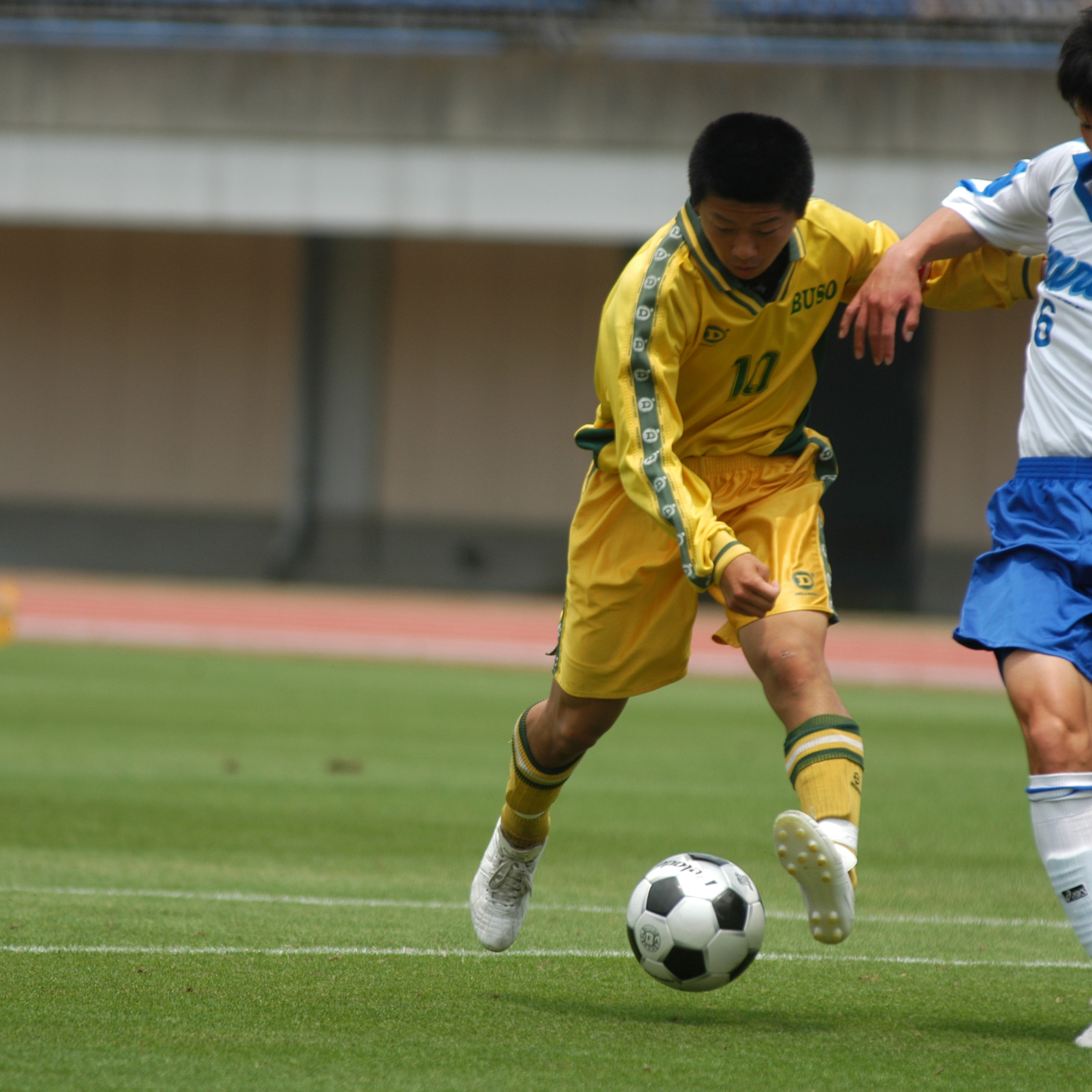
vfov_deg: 3.3
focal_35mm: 537
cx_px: 566
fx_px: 19166
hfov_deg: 3.3
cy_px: 546
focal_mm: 280
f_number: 4
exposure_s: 1/1250
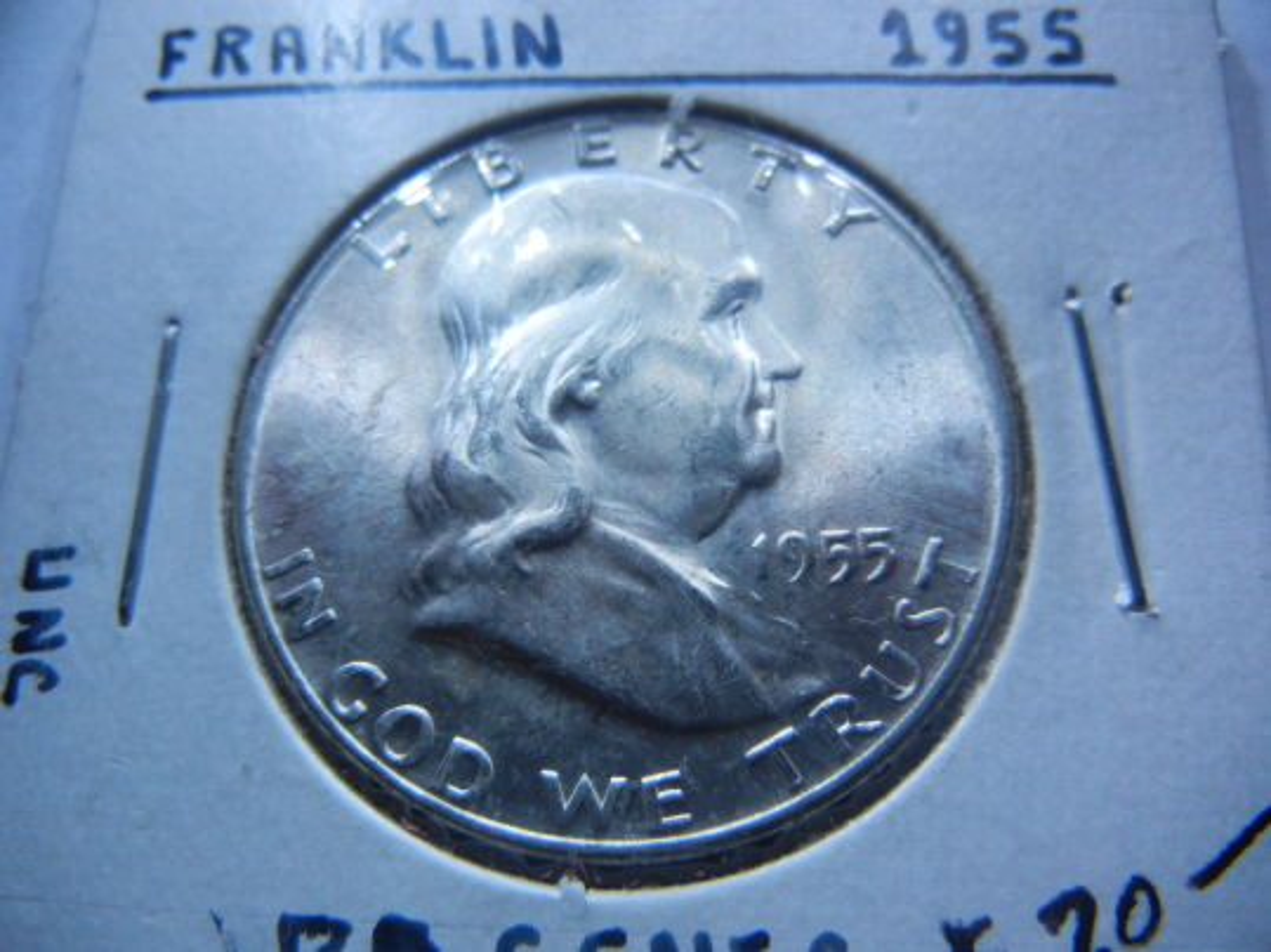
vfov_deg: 46.8
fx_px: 1101
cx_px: 636
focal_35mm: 30
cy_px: 476
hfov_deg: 60.0
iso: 160
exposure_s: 1/333
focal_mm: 5.4
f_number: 3.5
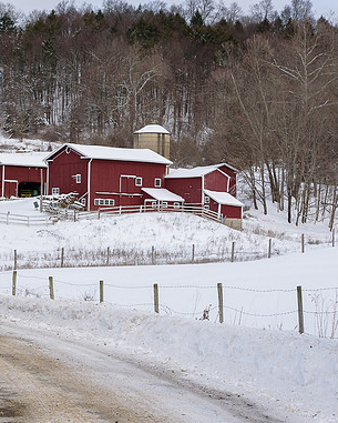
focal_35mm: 96
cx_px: 44
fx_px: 1200
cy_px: 221
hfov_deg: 15.9
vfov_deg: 20.0
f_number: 16
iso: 400
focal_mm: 65
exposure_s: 1/400
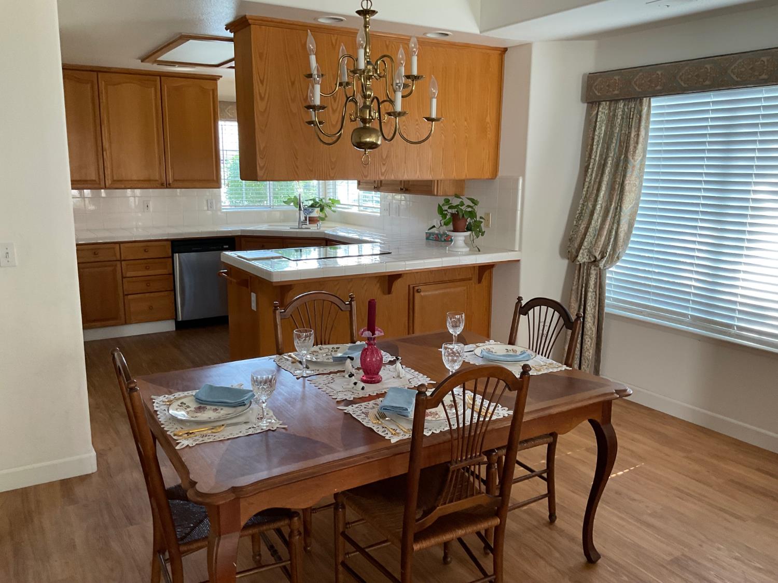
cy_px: 292
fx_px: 652
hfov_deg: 61.7
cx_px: 389
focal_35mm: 29
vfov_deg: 48.2
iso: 100
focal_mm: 3
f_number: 1.8
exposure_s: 1/60
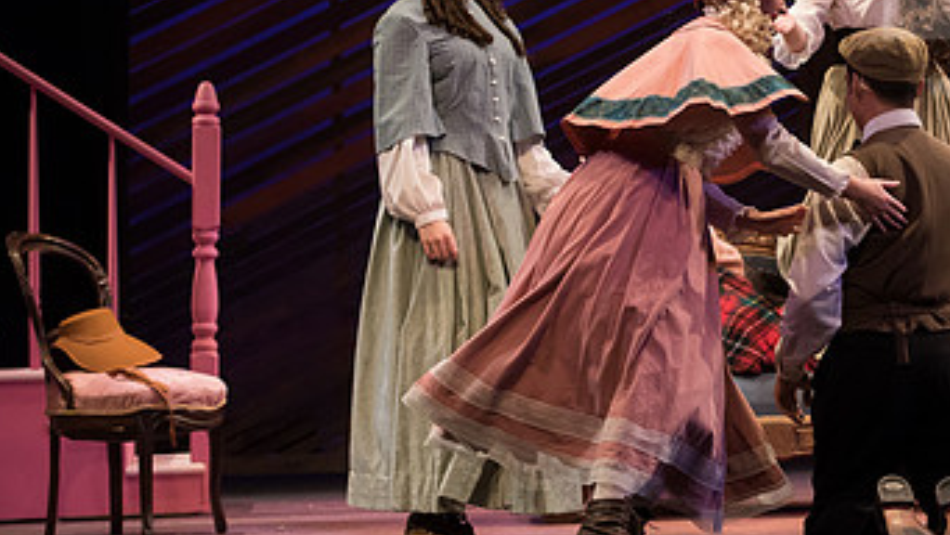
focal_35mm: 146
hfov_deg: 14.6
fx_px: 3679
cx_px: 800
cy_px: 144
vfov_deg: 8.3
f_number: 4
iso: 3200
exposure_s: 1/320
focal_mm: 82
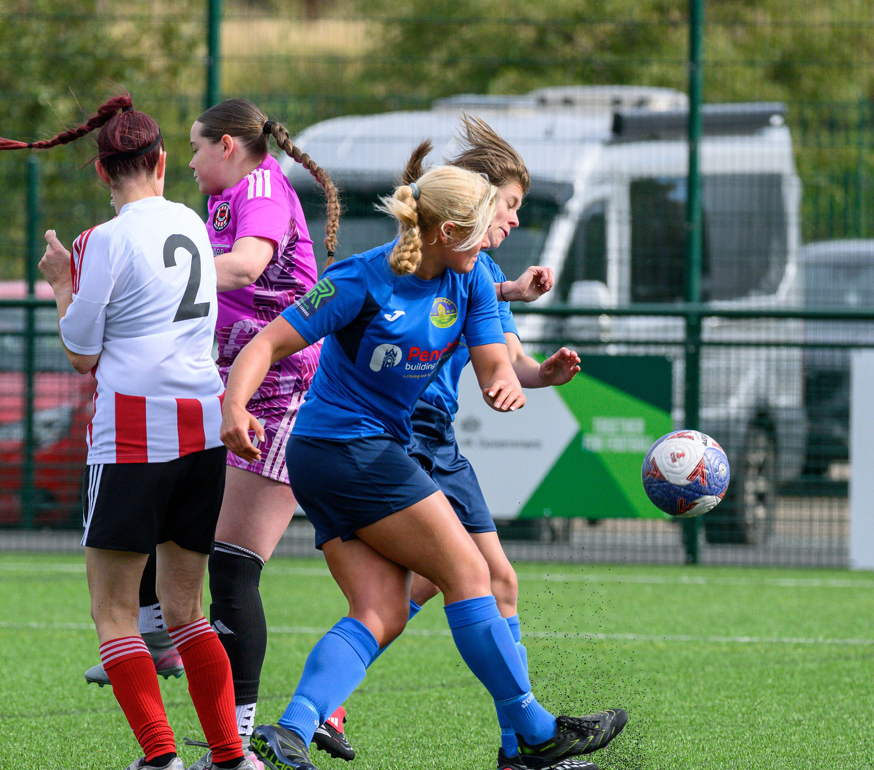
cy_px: 552
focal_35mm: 541
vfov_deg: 3.0
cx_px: 420
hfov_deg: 3.4
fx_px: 14560
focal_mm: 250
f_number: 5
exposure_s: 1/2000
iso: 720
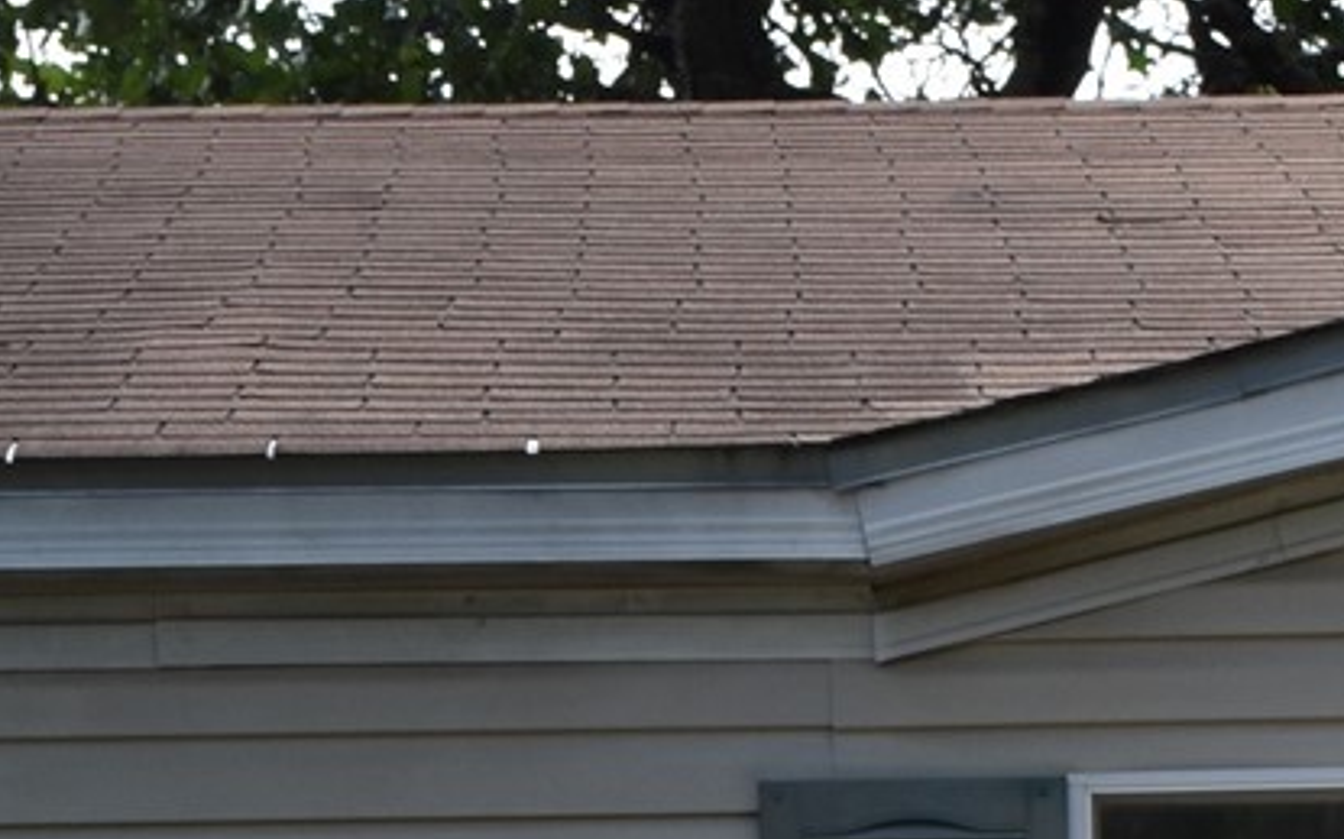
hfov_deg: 9.3
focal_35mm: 225
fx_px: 8238
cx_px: 881
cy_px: 1777
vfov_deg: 5.7
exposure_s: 1/250
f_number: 8
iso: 200
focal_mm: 30
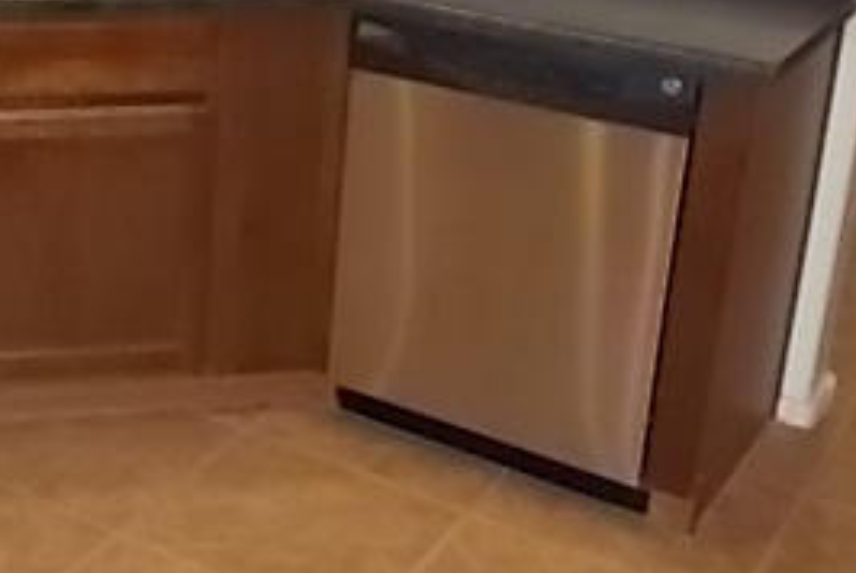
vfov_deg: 20.6
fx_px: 1547
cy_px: 87
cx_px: -13
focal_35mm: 65
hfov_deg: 28.8
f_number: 3.2
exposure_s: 1/25
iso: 400
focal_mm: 4.6
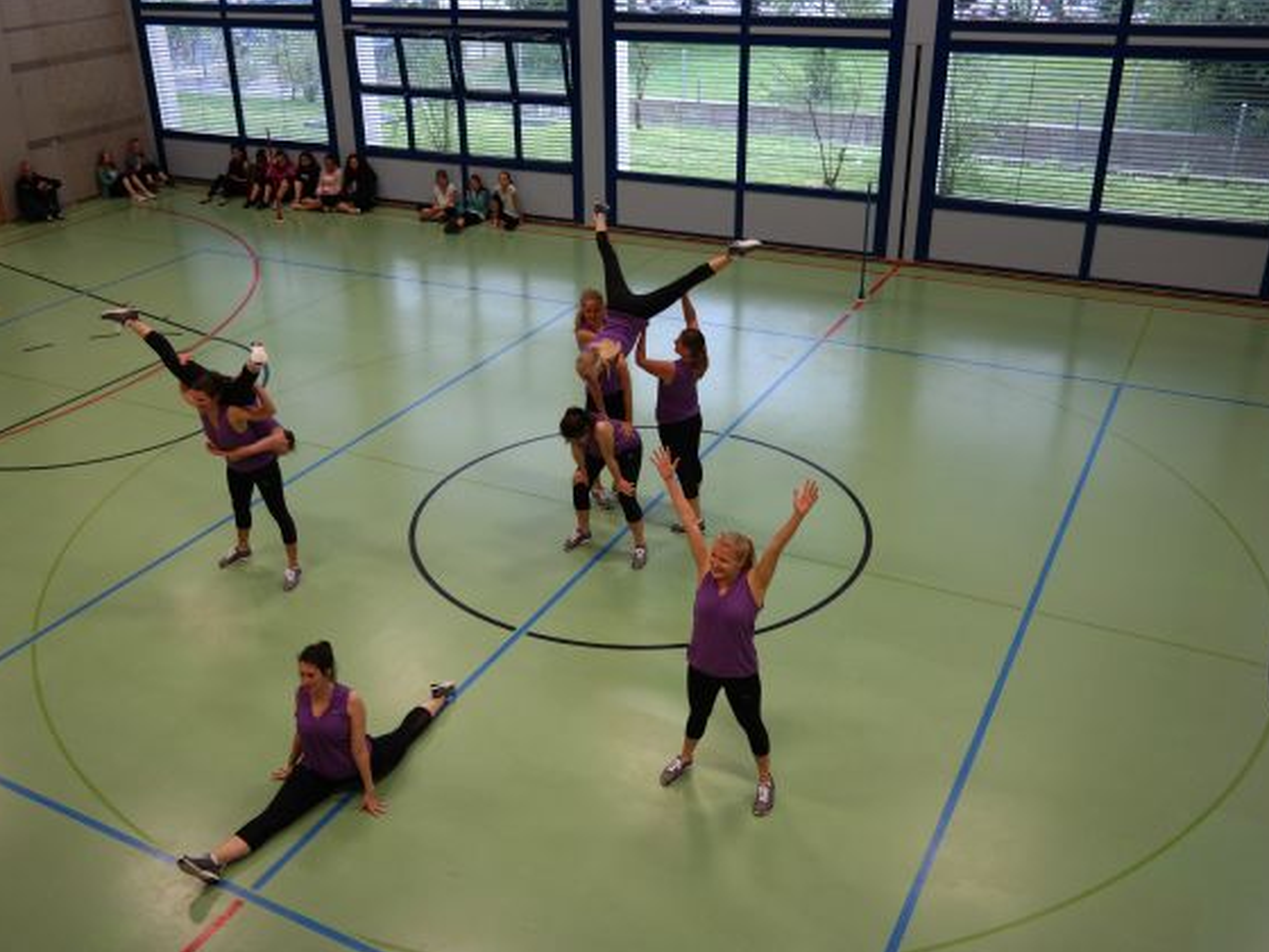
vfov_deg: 42.9
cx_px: 573
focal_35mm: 33
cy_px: 475
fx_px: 1210
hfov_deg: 55.3
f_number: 3.5
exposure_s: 1/40
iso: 200
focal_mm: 20
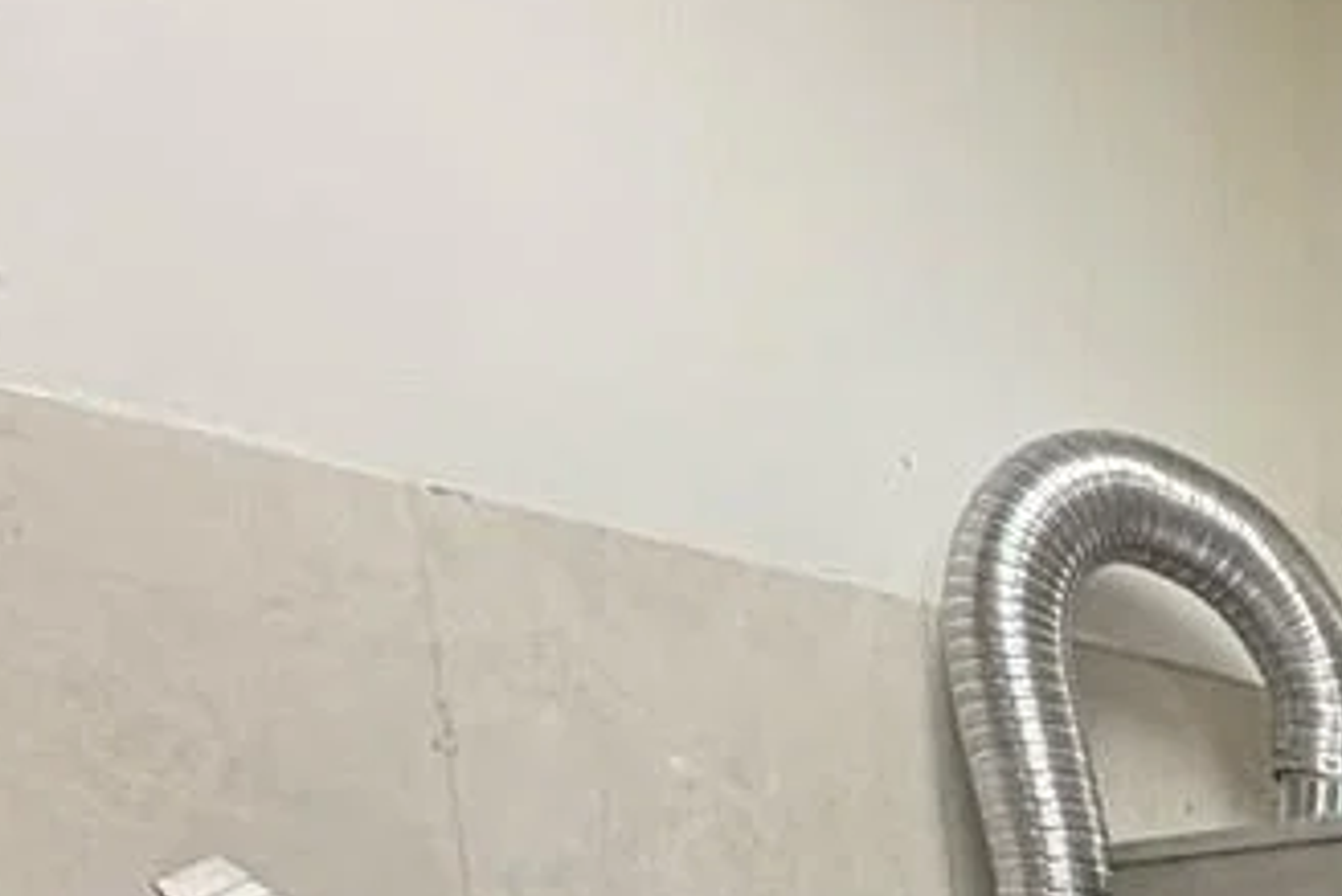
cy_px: 2033
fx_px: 2648
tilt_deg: -14.0
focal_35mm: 71
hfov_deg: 22.0
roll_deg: -0.5
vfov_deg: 14.3
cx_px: 2160
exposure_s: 1/120
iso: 320
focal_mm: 2.22
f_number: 2.2
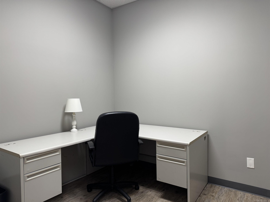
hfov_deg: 71.6
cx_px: 135
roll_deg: +0.4
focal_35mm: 24
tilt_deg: -1.3
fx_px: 187
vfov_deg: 56.8
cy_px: 101
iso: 160
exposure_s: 1/60
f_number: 1.78
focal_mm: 6.76
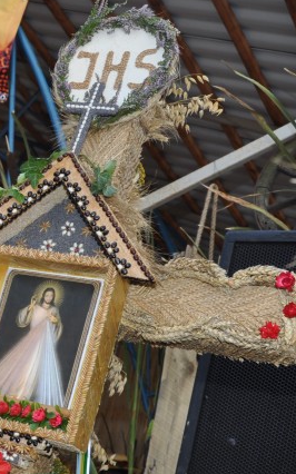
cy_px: 258
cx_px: -198
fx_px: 1111
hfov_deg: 13.9
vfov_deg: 24.1
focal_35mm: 86
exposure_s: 1/160
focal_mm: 24
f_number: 6.3
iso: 200
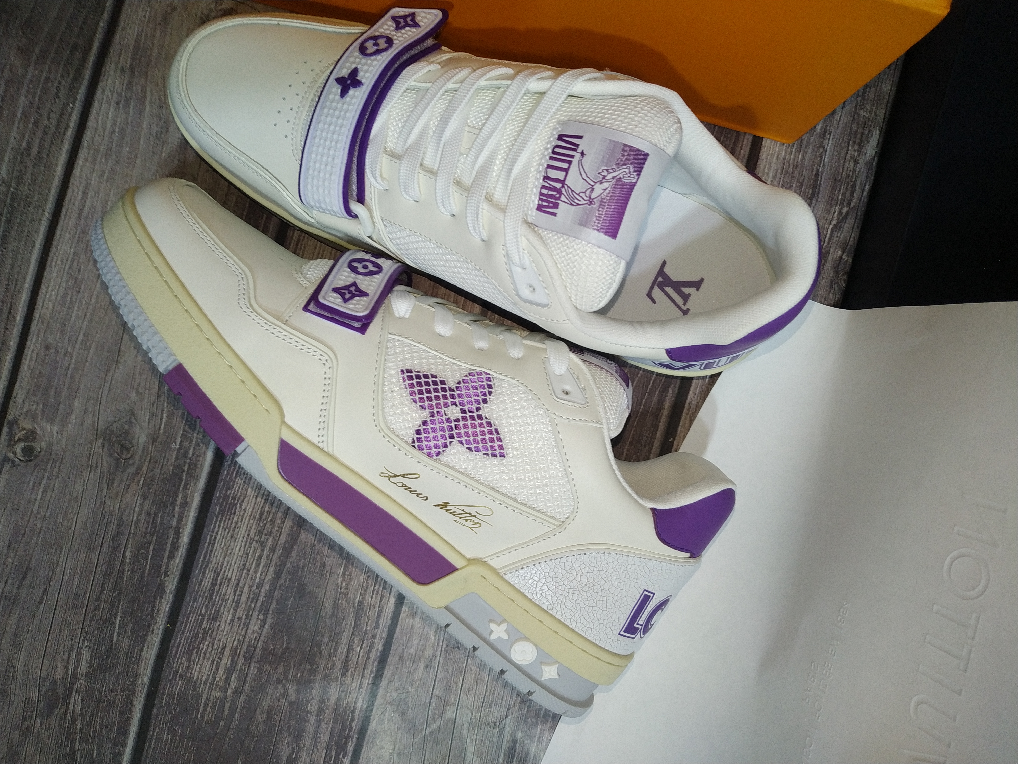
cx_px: 509
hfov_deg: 71.6
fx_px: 706
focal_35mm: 24
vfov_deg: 56.8
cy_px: 382
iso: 125
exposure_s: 1/25
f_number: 1.9
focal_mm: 3.94
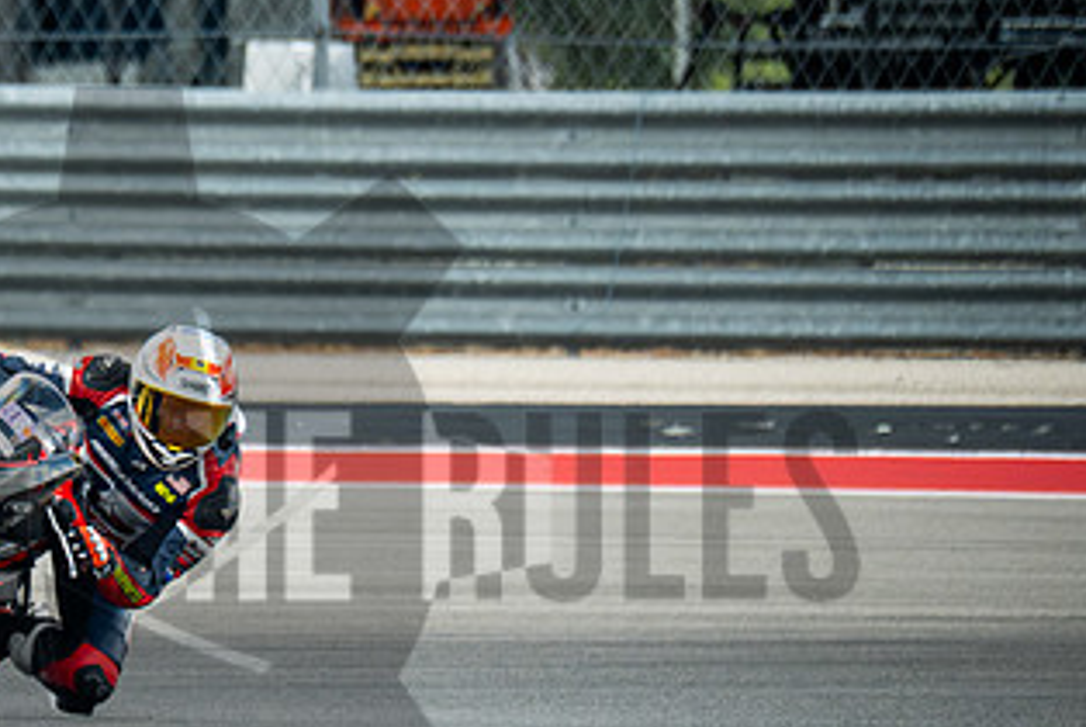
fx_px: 33425
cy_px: 511
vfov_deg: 1.2
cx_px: 128
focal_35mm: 1107
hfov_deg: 1.9
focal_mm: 400
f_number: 5.6
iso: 2500
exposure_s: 1/1250
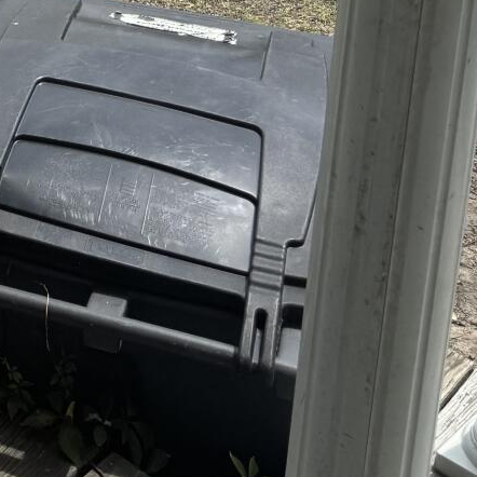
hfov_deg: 15.9
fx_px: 1497
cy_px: -345
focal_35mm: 96
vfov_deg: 15.8
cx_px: -328
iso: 80
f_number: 1.78
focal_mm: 6.76
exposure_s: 1/4049
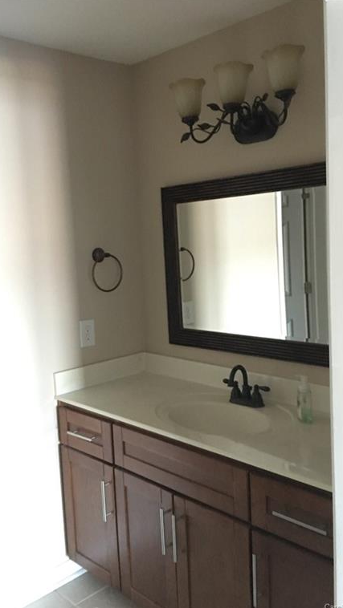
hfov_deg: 36.7
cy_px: 305
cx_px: 162
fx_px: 517
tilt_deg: -5.4
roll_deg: +2.1
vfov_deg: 61.0
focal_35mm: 32
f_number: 2.2
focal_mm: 4.15
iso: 200
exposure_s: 1/4
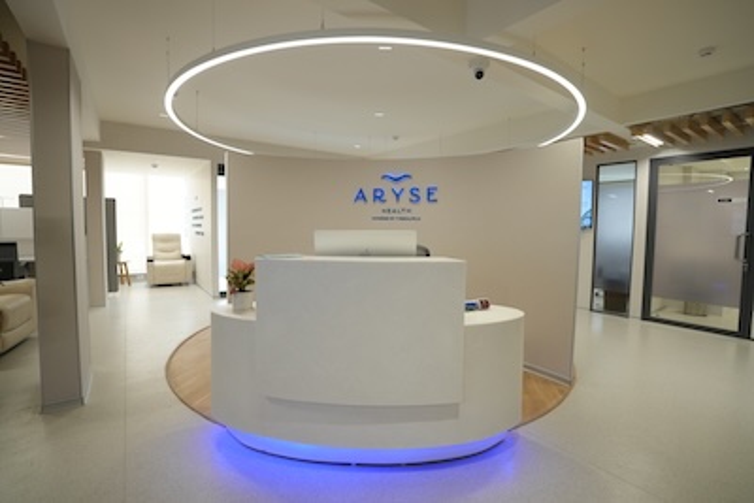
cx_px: 377
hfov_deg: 96.7
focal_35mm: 16
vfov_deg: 73.8
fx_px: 335
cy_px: 252
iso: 640
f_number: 3.2
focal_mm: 16
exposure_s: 1/100
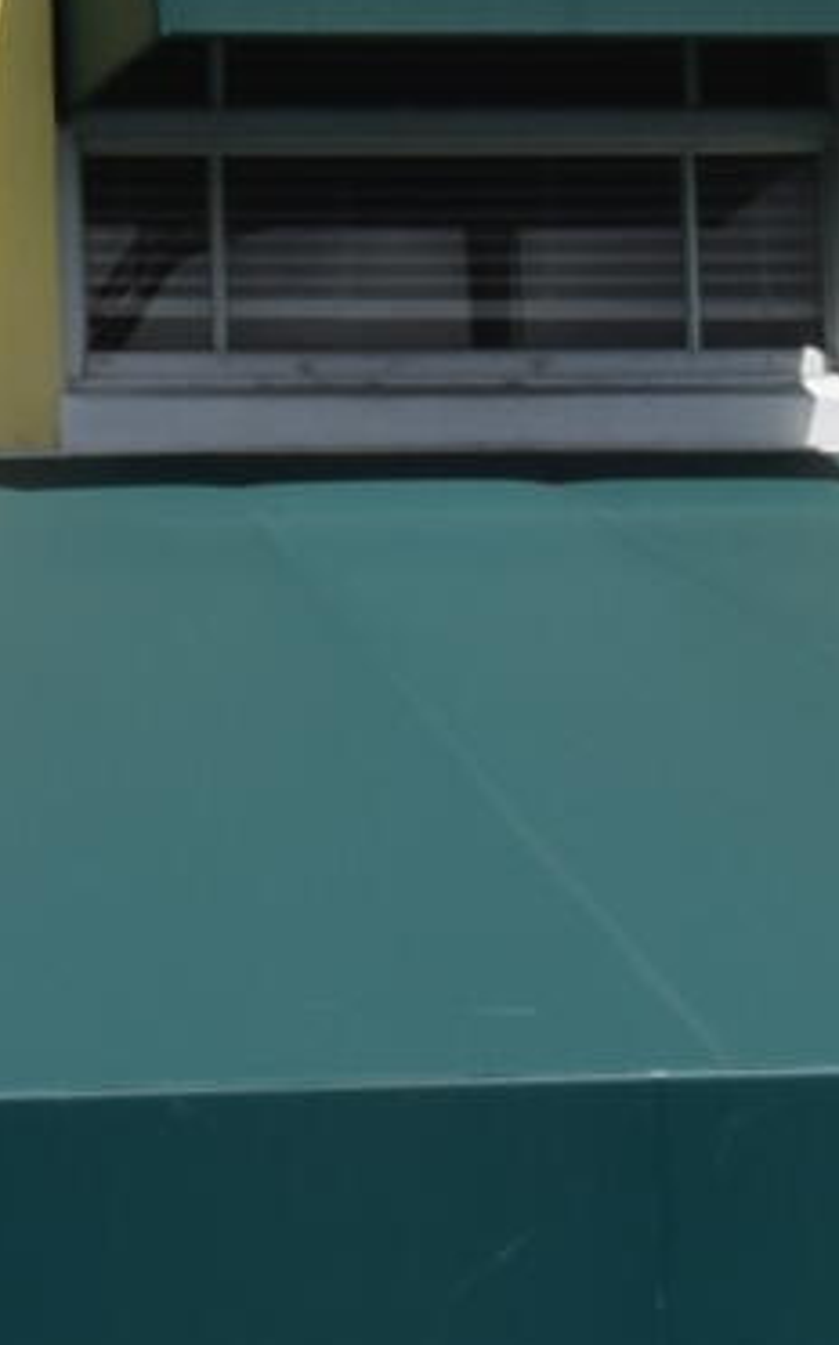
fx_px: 10846
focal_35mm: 296
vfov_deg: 7.1
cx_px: -1070
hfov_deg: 4.3
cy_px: 819
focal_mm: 24
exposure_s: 1/200
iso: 100
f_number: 11
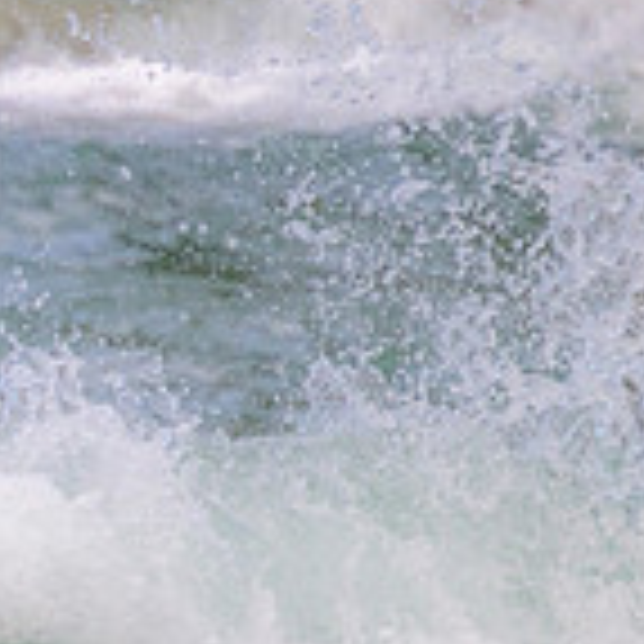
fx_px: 57903
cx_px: -585
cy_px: 372
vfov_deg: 0.6
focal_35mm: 2751
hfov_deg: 0.6
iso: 1600
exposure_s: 1/1250
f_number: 11
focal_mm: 800
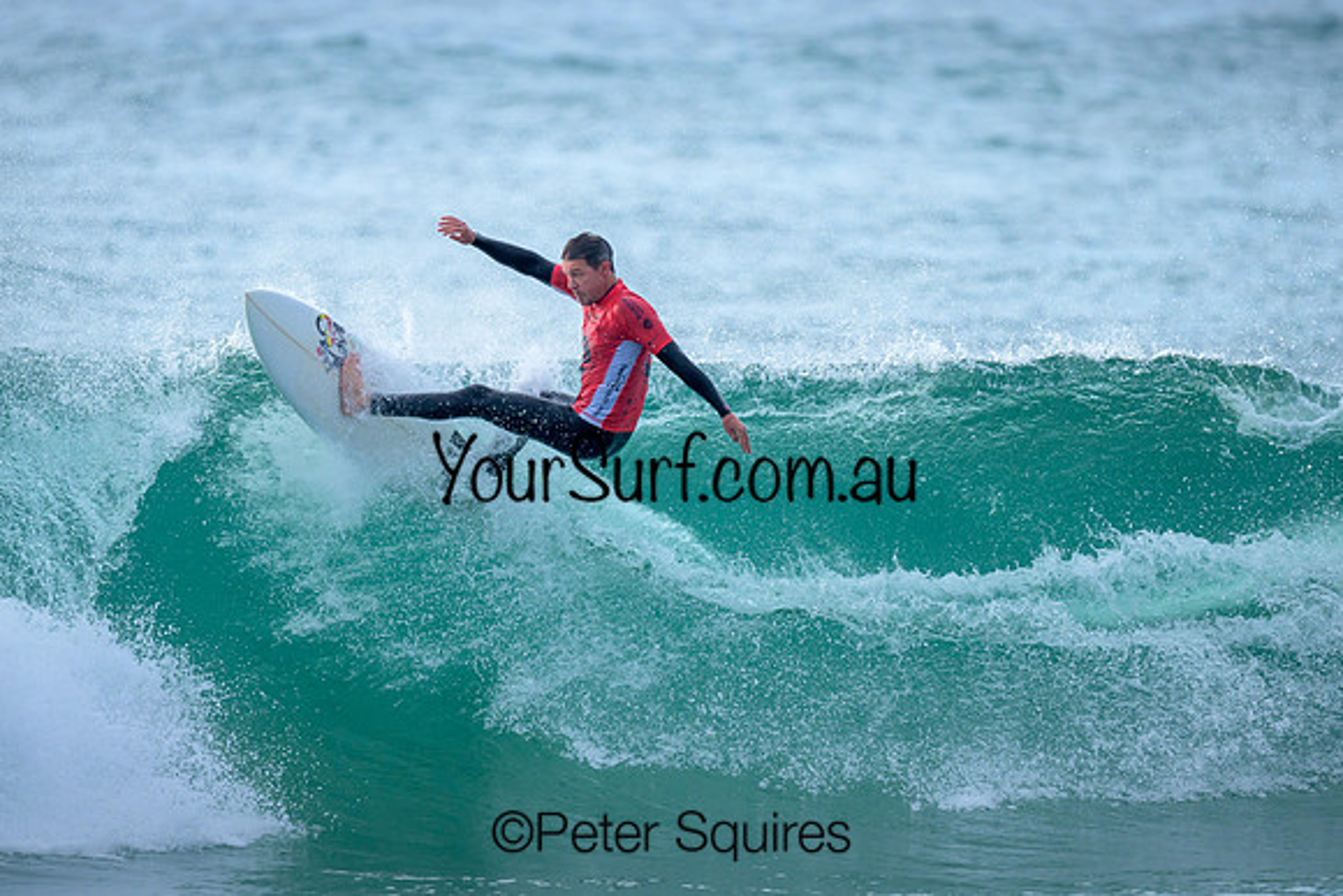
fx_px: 33962
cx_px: 739
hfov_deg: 2.3
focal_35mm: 910
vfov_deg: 1.5
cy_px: 386
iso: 800
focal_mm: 800
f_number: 6.3
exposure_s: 1/2000
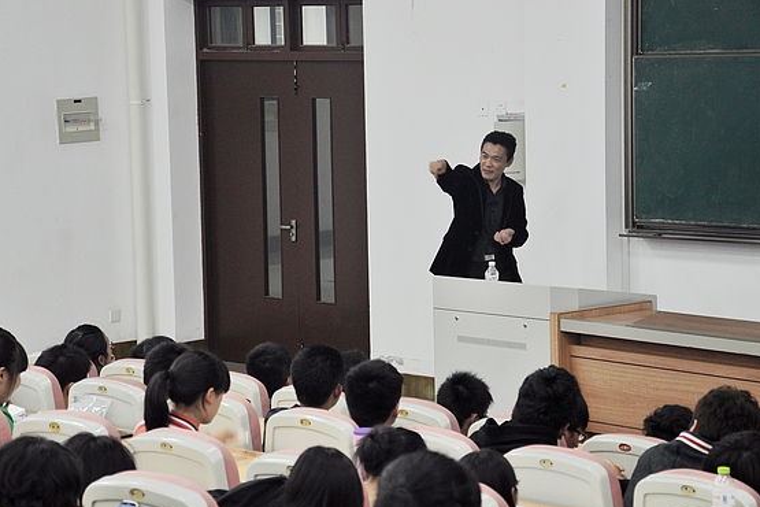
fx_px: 2566
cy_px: 240
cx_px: 366
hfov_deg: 16.8
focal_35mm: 122
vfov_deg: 11.3
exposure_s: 1/20
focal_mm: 75
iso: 320
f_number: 5.3
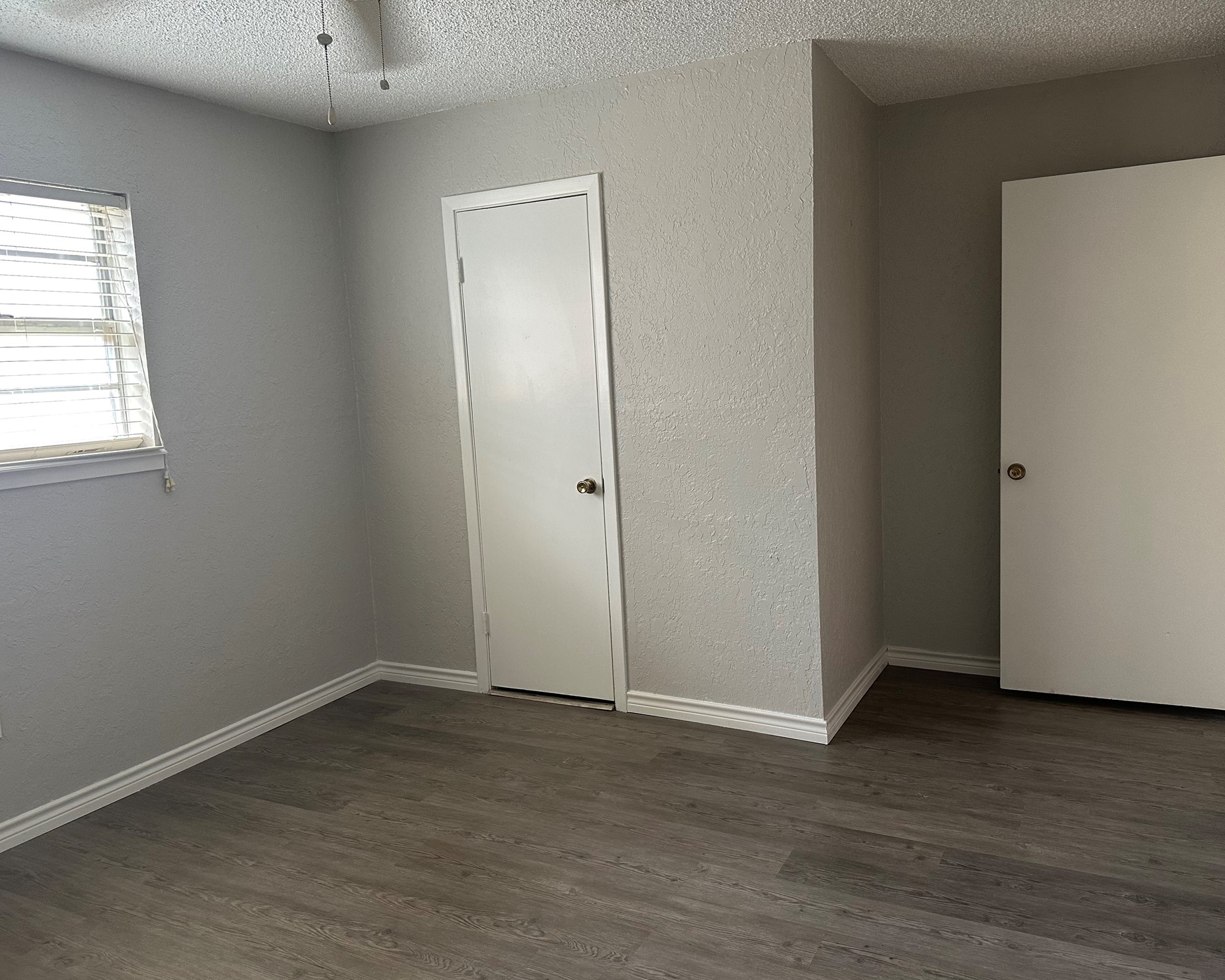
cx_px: 624
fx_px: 943
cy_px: 486
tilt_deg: -7.4
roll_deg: +2.4
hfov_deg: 66.0
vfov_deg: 54.9
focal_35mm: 26
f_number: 1.78
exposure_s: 1/60
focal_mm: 6.86
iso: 250
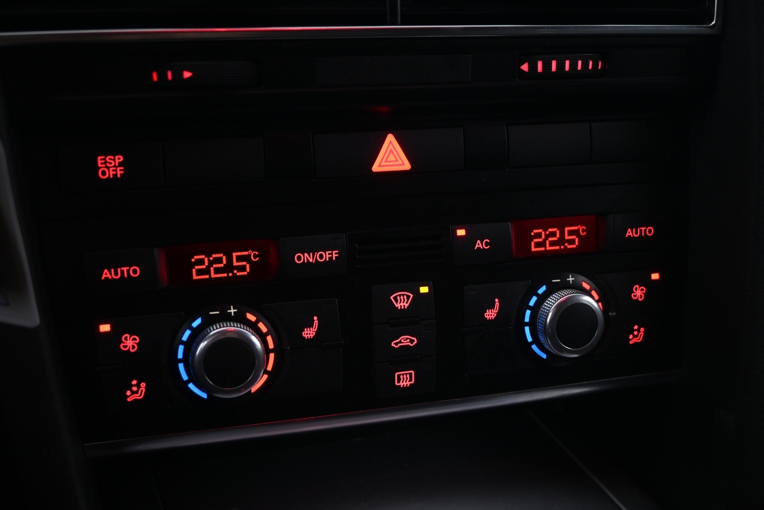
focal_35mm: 39
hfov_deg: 49.6
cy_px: 255
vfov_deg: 34.2
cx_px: 382
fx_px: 828
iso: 1000
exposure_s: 1/5
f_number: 4.5
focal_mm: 26
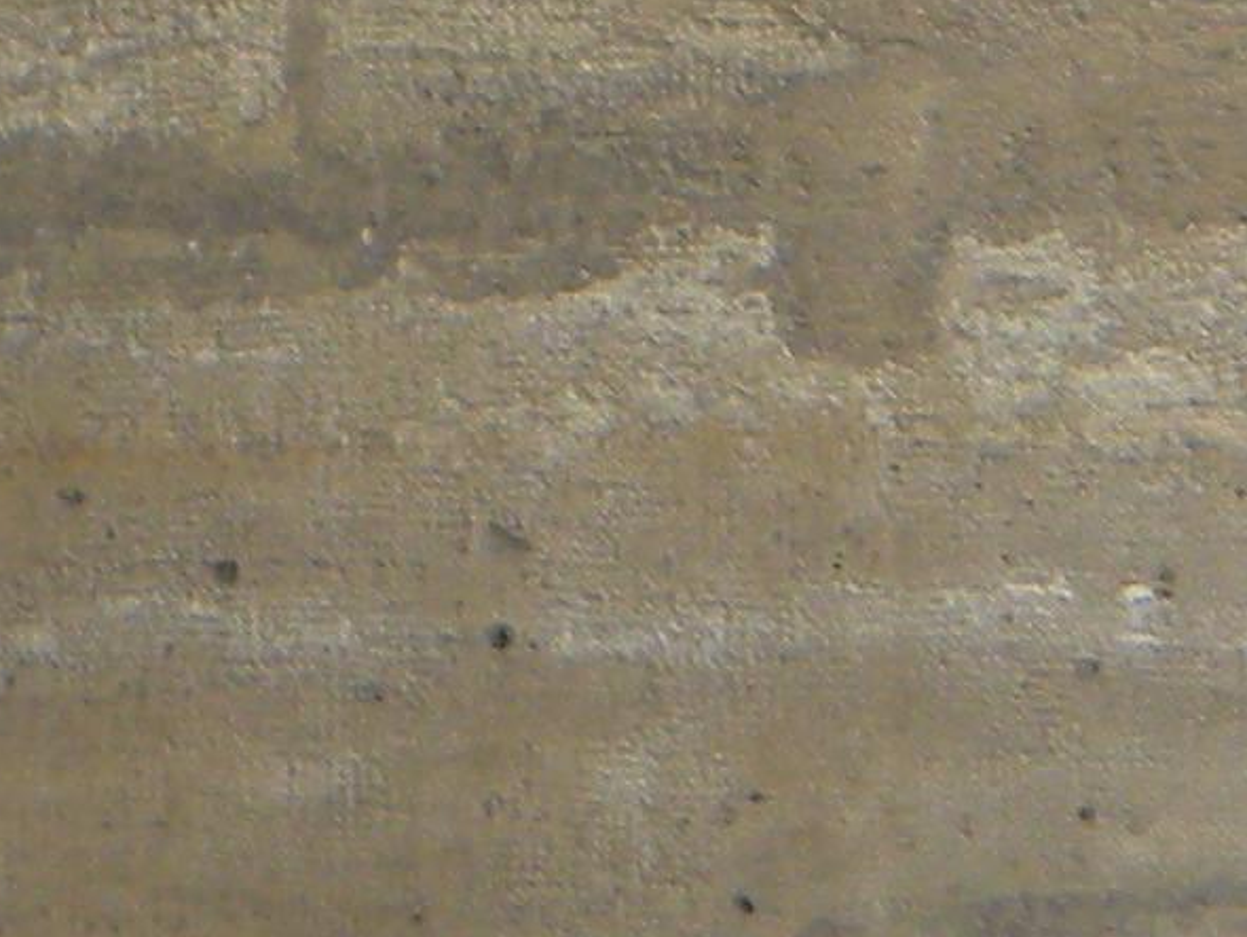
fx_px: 24722
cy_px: -804
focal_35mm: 686
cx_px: 1048
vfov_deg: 2.2
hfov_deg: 2.9
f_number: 4.7
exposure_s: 1/68.4
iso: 106
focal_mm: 20.1
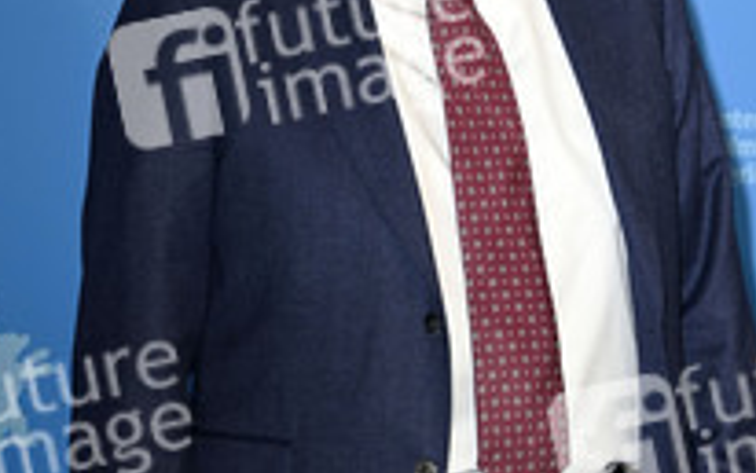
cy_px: 246
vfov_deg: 8.1
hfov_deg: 12.9
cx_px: 404
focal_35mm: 162
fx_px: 3340
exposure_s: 1/250
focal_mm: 82
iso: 800
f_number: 5.6
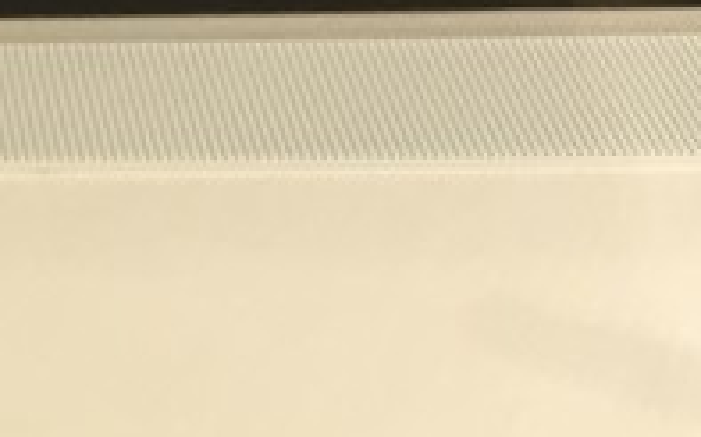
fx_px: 3056
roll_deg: +1.8
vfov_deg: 7.7
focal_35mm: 160
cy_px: -554
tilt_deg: -18.8
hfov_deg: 11.8
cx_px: 1366
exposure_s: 1/30
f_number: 2.2
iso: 80
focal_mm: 4.15
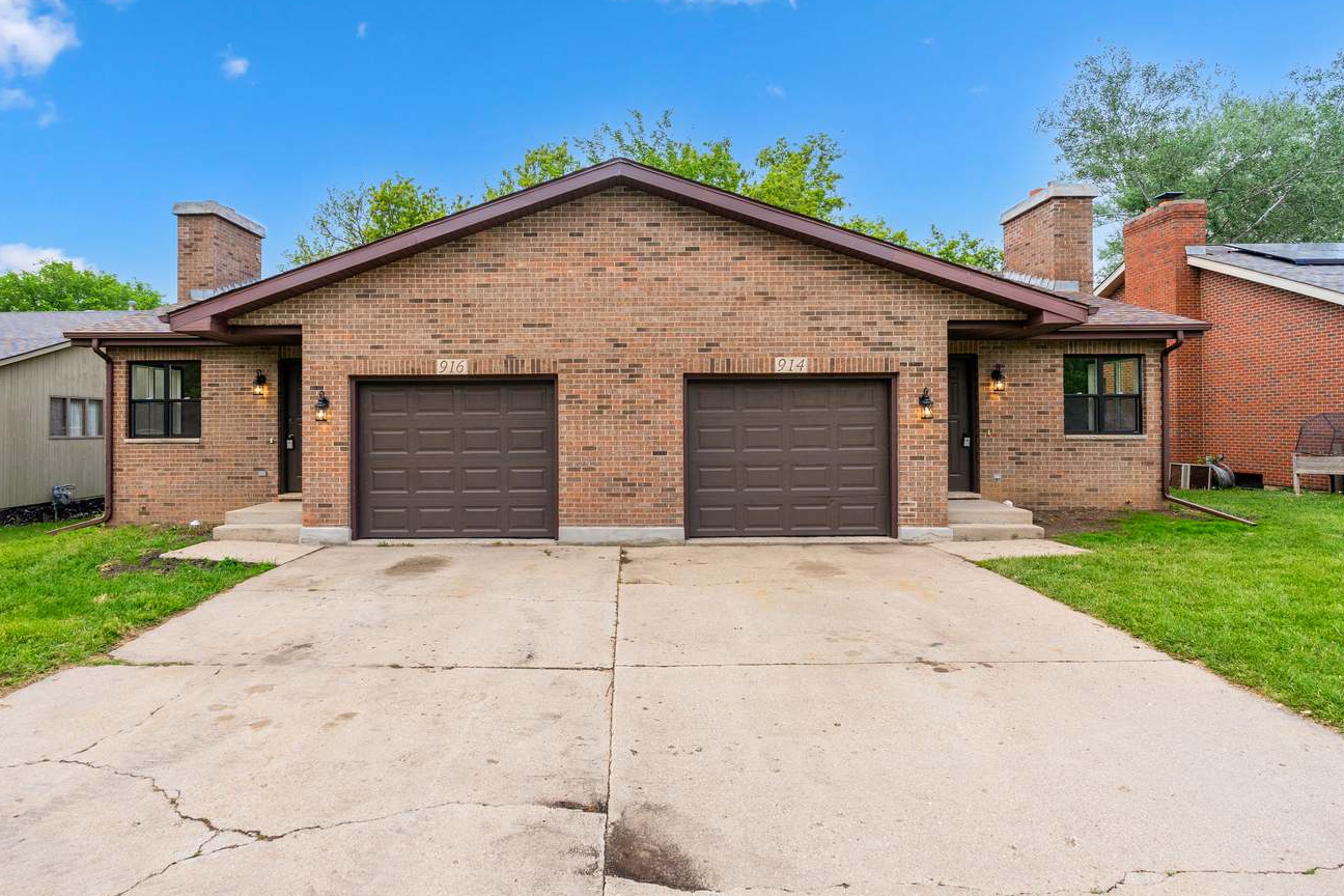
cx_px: 611
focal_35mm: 21
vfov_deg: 60.3
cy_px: 416
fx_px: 770
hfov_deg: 82.0
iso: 100
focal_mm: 16.5
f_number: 4
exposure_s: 1/1600
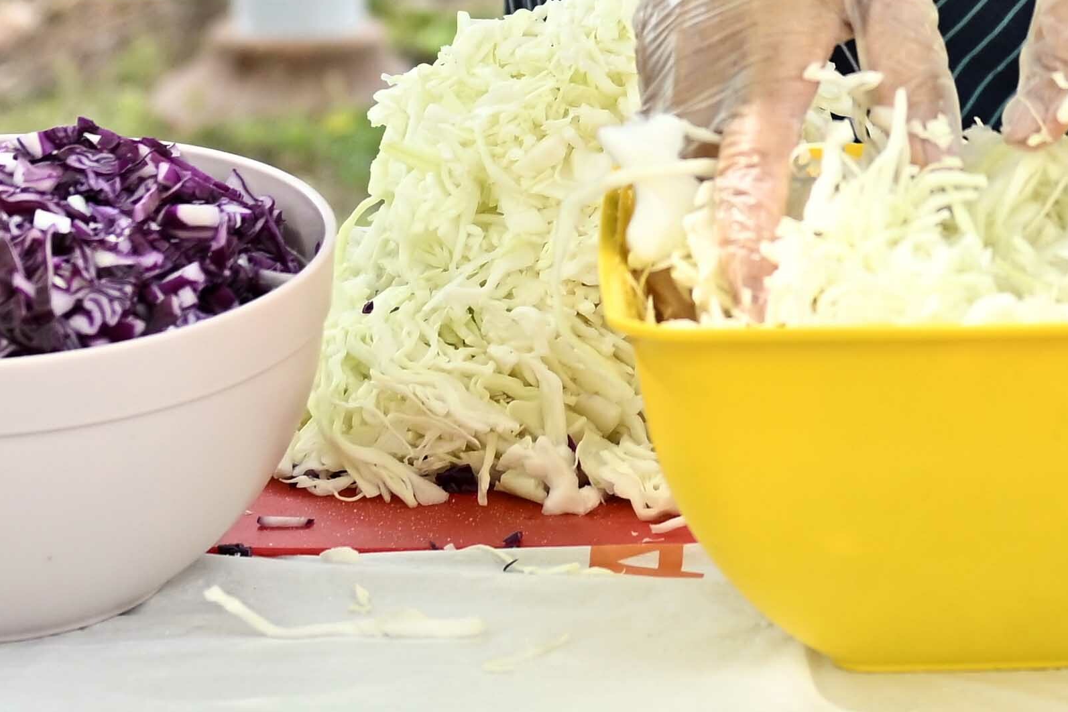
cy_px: -810
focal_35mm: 197
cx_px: 1028
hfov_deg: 10.4
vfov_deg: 6.7
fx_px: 5844
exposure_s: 1/640
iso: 200
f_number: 3.2
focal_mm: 38
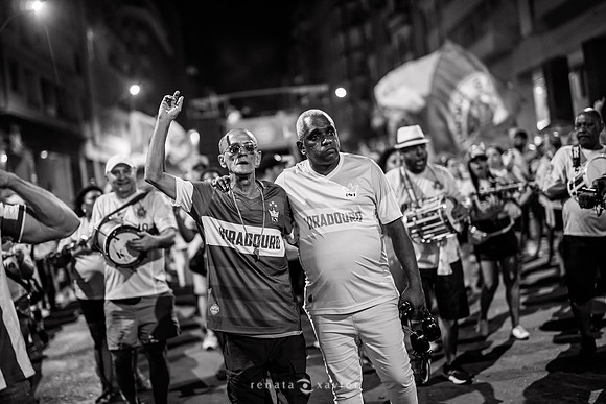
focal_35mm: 50
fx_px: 842
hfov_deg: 39.6
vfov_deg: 27.0
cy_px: 202
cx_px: 303
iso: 1250
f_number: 1.2
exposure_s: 1/320
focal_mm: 50
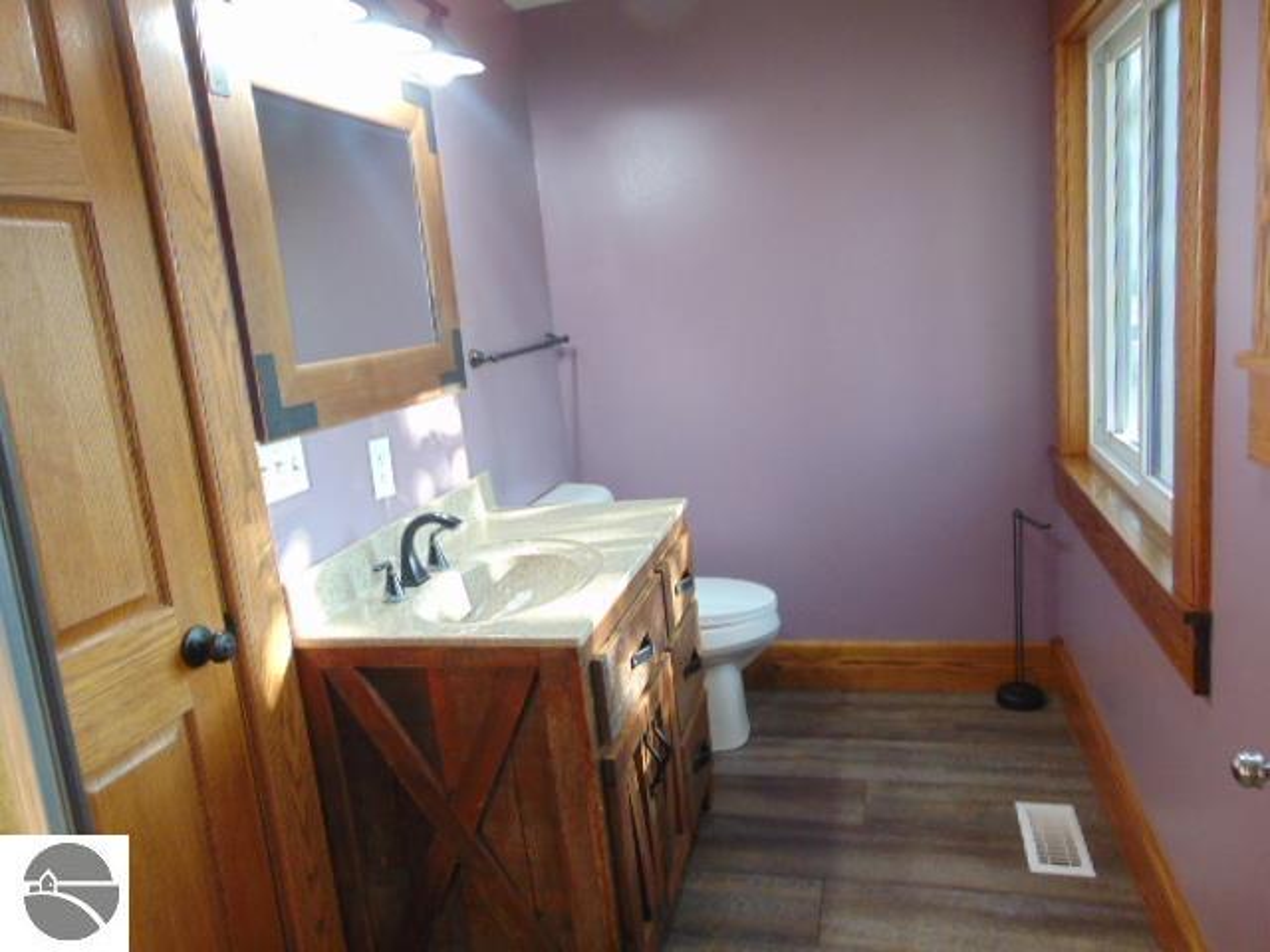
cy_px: 476
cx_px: 635
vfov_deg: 54.9
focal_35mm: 25
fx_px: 917
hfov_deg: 69.4
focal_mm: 4.5
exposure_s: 1/30
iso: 200
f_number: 3
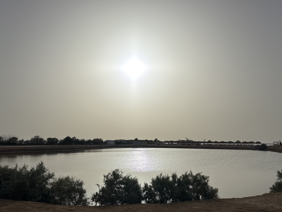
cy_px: 121
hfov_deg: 63.4
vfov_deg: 49.6
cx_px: 134
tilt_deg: +5.3
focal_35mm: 28
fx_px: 228
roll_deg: +0.0
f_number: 1.78
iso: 64
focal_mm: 6.76
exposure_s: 1/50000
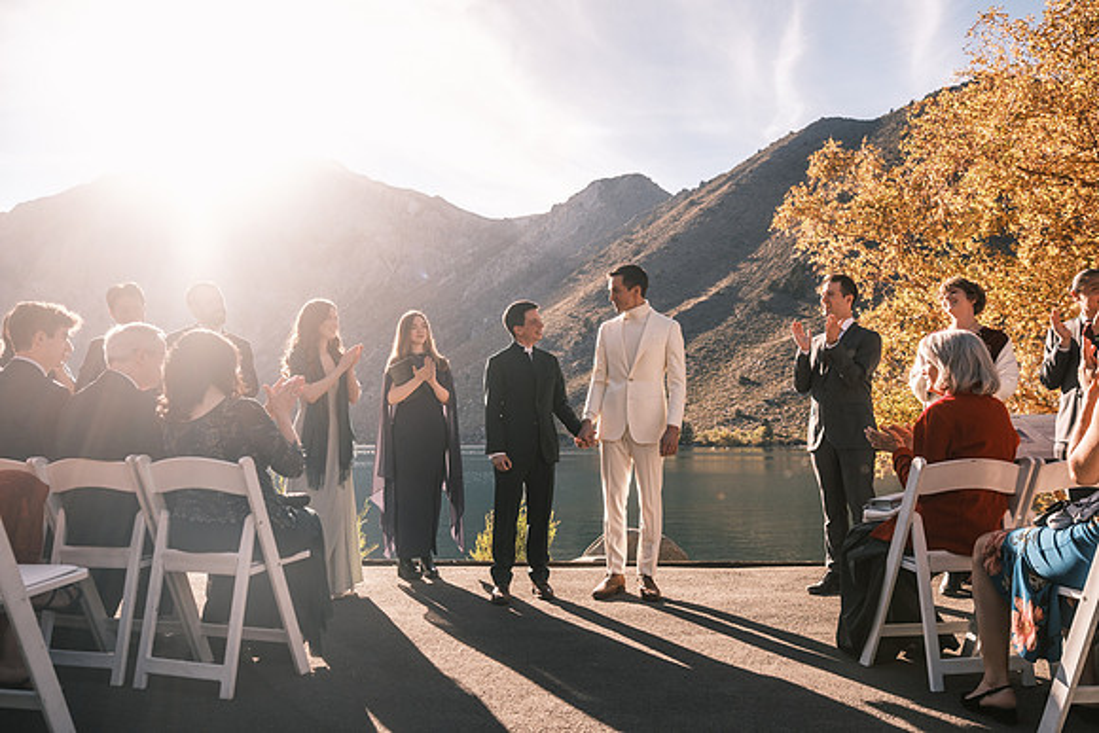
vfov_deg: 48.0
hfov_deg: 67.4
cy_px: 366
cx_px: 550
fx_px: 824
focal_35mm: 27
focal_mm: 18
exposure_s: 1/1800
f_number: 2.5
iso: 125
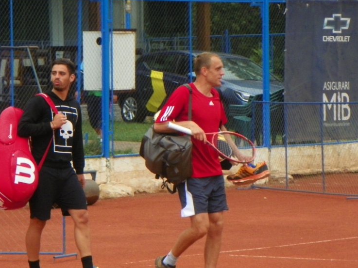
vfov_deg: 5.6
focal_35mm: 264
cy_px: 130
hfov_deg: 7.5
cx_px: 144
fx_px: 2731
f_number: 4.5
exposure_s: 1/320
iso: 200
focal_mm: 33.9
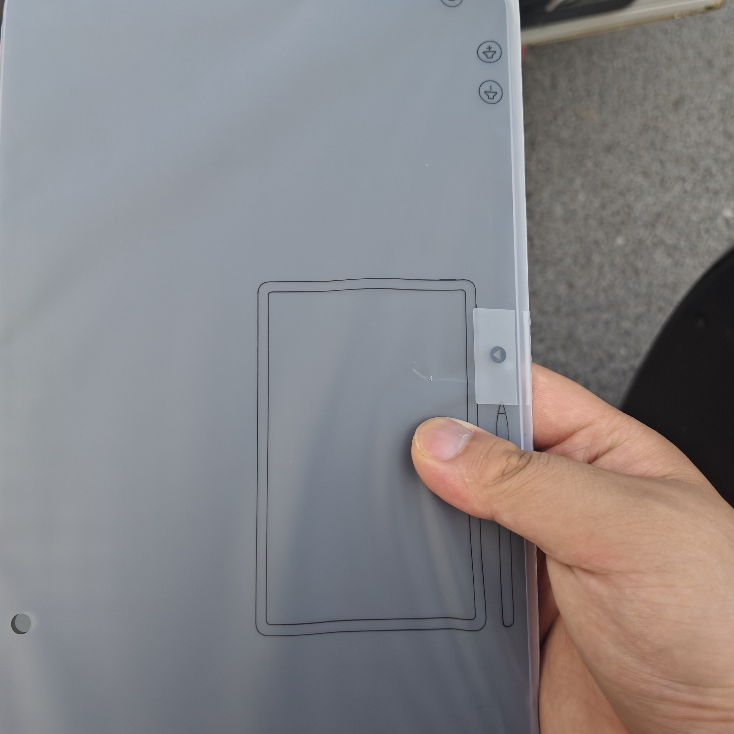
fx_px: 672
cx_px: 358
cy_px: 369
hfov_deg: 57.3
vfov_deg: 57.3
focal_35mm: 28
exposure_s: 1/285
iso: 127
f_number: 1.88
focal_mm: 5.56
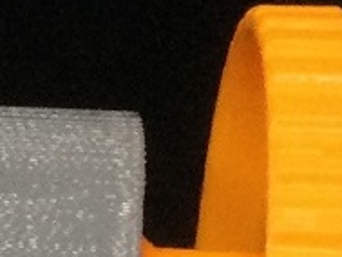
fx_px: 2185
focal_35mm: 221
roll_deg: -1.1
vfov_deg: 6.6
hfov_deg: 7.6
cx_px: -774
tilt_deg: -14.6
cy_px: 370
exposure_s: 1/30
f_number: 2.4
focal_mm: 3.3
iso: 80
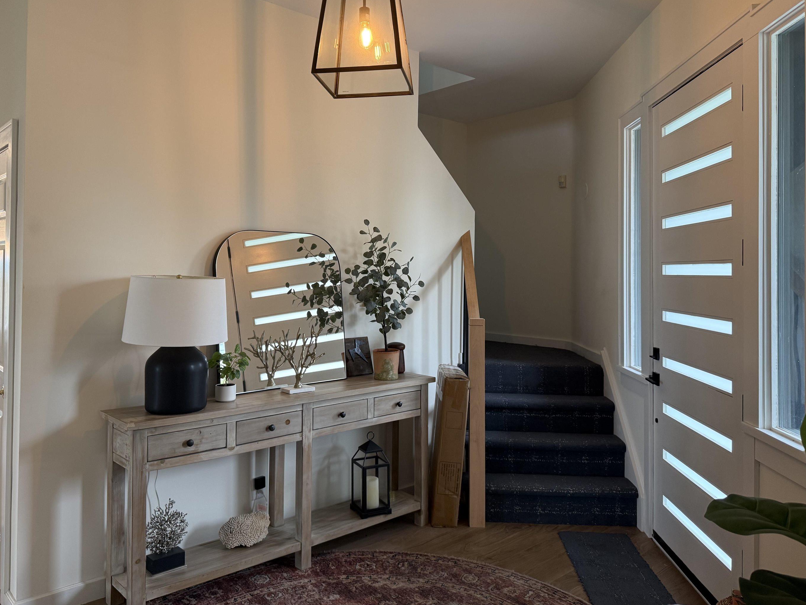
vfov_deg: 51.3
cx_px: 383
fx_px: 629
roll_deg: -0.9
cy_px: 273
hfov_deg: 65.3
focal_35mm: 27
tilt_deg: +1.5
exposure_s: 1/60
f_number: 1.78
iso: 160
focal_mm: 6.76
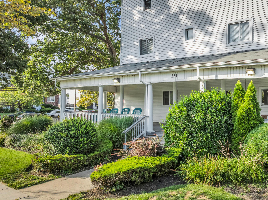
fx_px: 255
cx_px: 184
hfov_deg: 54.0
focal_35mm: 33
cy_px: 89
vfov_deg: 42.8
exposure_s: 1/320
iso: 310
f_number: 2.8
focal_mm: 12.29
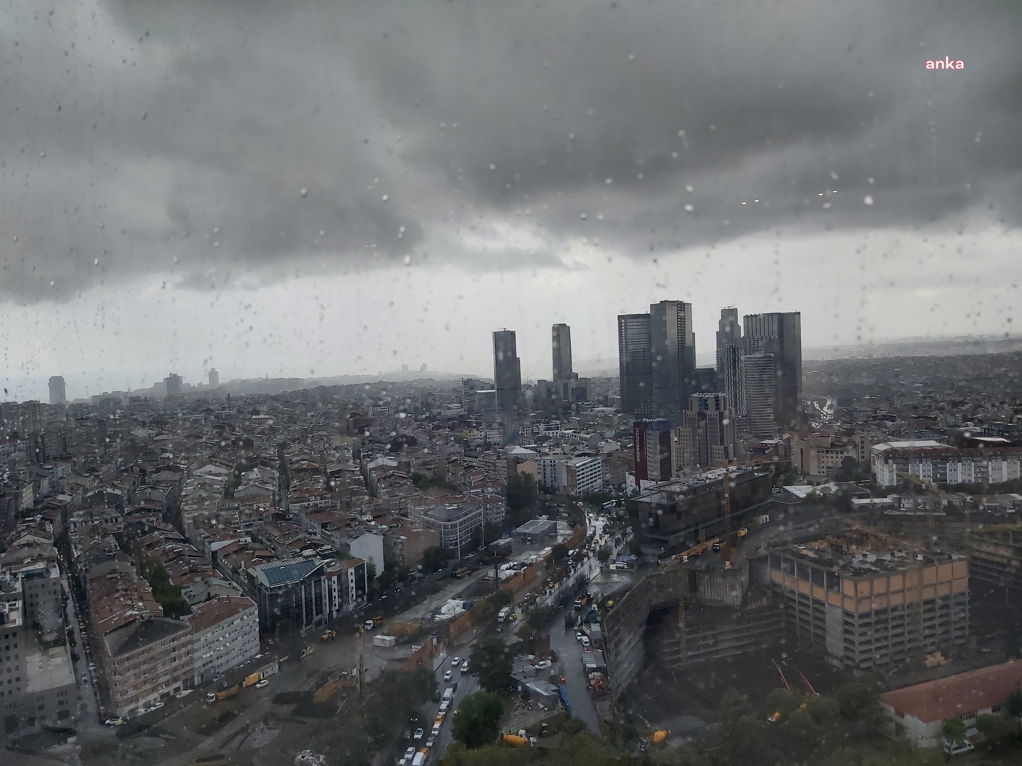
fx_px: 768
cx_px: 511
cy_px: 383
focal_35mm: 26
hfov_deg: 67.3
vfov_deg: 53.1
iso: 64
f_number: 1.7
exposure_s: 1/495
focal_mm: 3.92
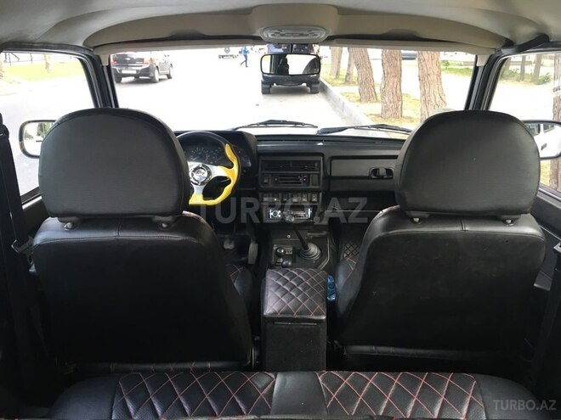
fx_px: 470
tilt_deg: -19.1
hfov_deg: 61.7
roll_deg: +0.0
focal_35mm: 29
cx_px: 280
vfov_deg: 48.2
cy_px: 210
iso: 64
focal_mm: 4.15
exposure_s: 1/33
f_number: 2.2
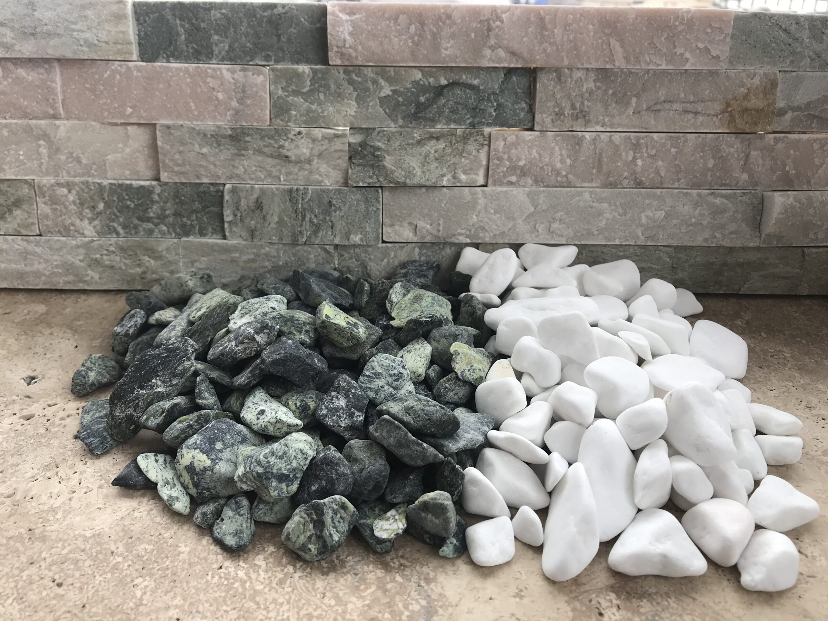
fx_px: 670
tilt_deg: -29.4
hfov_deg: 63.4
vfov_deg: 49.7
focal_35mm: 28
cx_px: 414
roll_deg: -1.4
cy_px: 310
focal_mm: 3.99
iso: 20
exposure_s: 1/159
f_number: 1.8
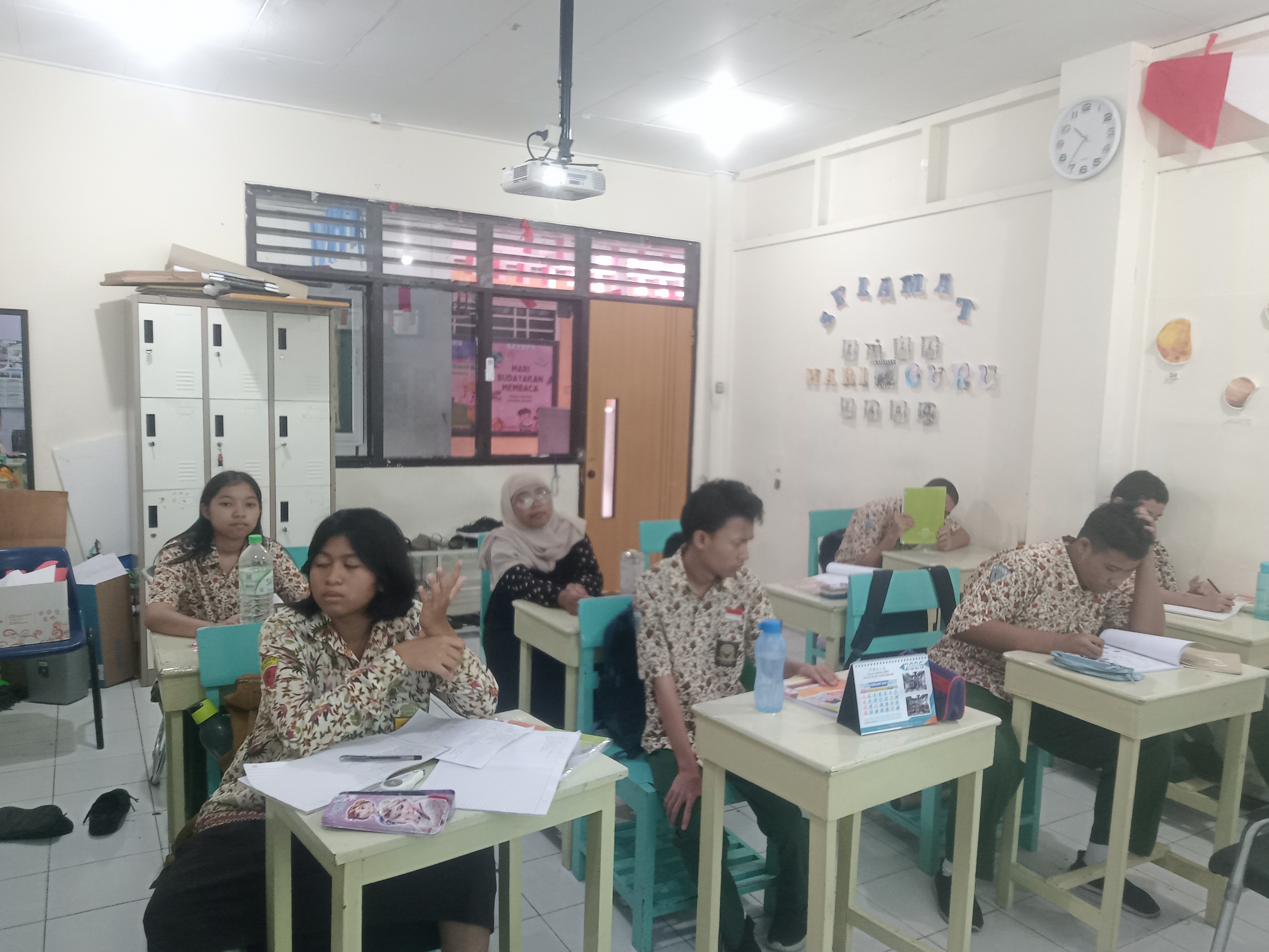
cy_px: 488
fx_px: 1063
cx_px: 654
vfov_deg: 48.2
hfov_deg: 61.7
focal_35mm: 29
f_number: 2.2
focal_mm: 3.37
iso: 609
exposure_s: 1/33.3
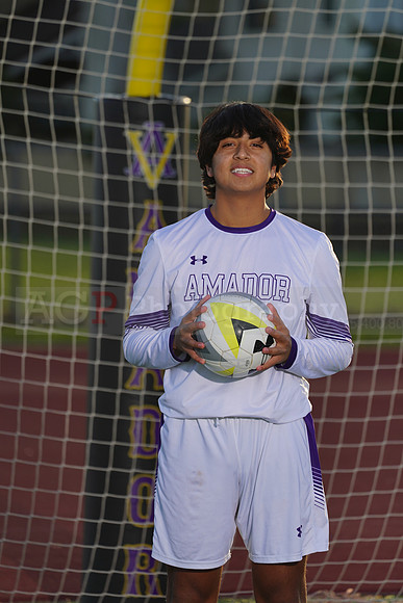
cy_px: 302
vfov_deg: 5.2
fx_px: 6712
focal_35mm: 400
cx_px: 202
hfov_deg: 3.4
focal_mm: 400
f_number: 8
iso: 100
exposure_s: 1/200
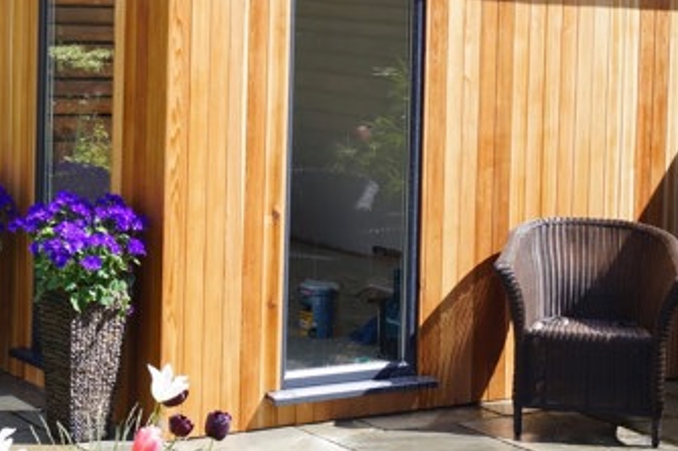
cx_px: 64
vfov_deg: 14.3
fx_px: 1787
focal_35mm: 95
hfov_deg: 21.0
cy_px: 71
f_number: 9
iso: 100
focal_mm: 28
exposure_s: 1/125
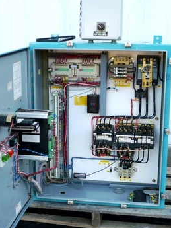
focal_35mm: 66
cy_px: 125
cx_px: 81
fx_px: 434
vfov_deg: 29.4
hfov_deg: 22.3
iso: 100
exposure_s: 1/40
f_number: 5.2
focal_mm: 10
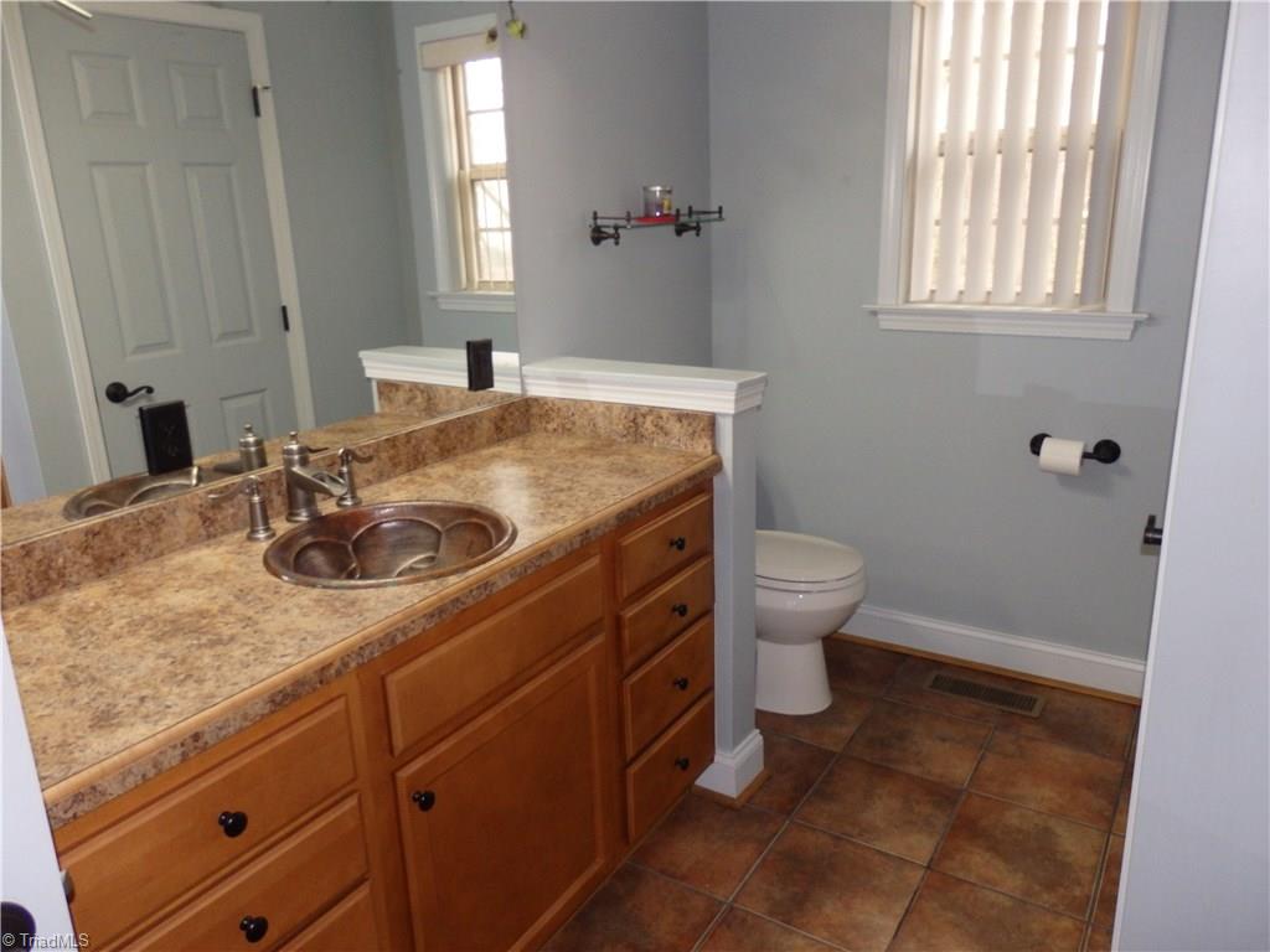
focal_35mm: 25
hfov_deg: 69.4
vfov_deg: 54.9
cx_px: 635
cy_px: 476
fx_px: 917
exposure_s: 1/30
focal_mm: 4.5
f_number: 3
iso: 400
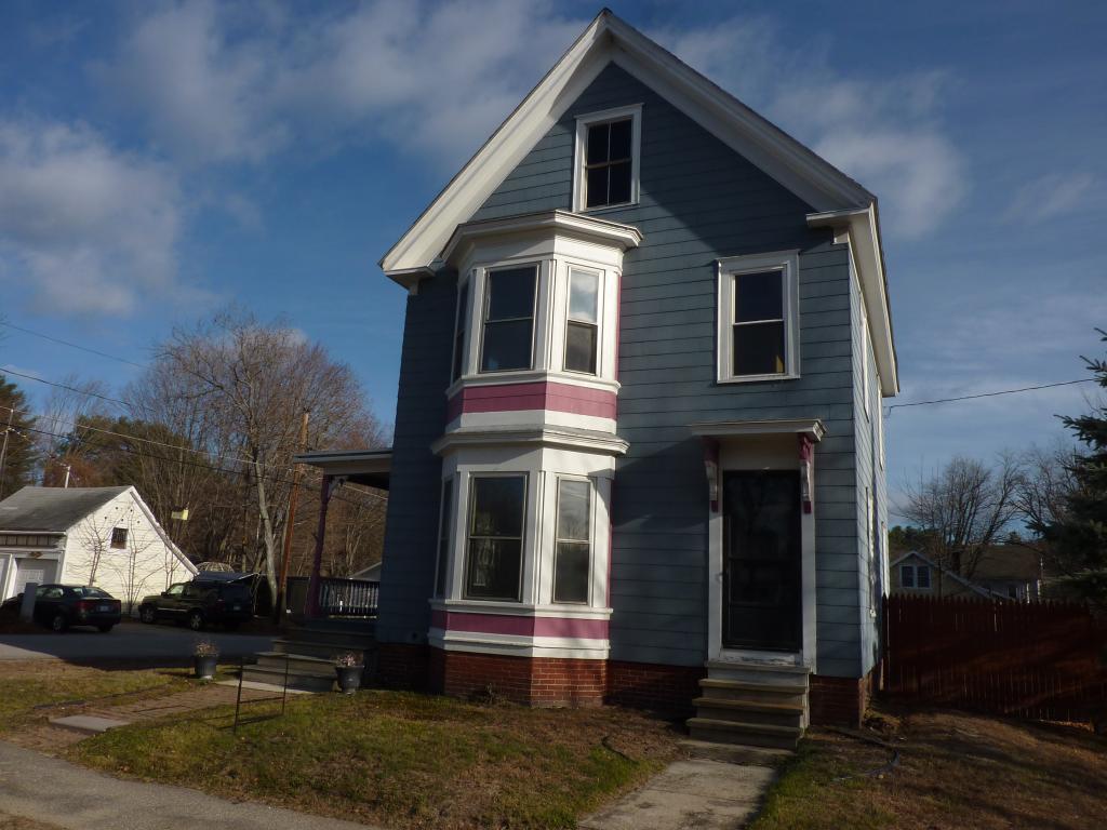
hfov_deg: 69.4
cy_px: 415
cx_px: 554
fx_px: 799
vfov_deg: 54.9
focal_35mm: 25
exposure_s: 1/640
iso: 80
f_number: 5.6
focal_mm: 4.1
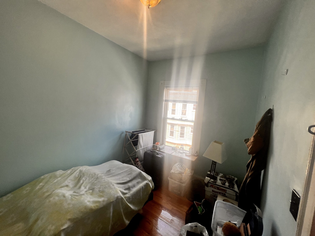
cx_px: 158
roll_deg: -3.2
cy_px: 118
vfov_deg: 89.9
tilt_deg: -6.6
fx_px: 118
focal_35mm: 13
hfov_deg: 106.2
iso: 32
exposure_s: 1/120
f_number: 1.8
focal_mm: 1.57
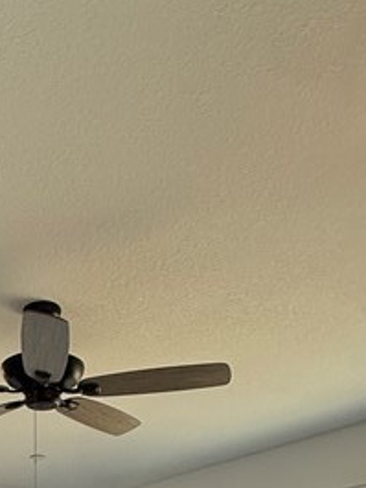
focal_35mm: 54
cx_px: 20
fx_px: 761
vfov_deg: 25.1
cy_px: 768
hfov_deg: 26.0
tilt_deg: -6.4
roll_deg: +0.0
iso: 160
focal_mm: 2.22
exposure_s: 1/120
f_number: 2.2
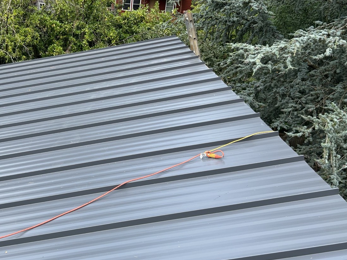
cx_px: 116
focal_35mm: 38
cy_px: 114
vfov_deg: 37.7
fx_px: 381
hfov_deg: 48.2
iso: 50
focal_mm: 5.7
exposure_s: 1/1468
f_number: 1.5
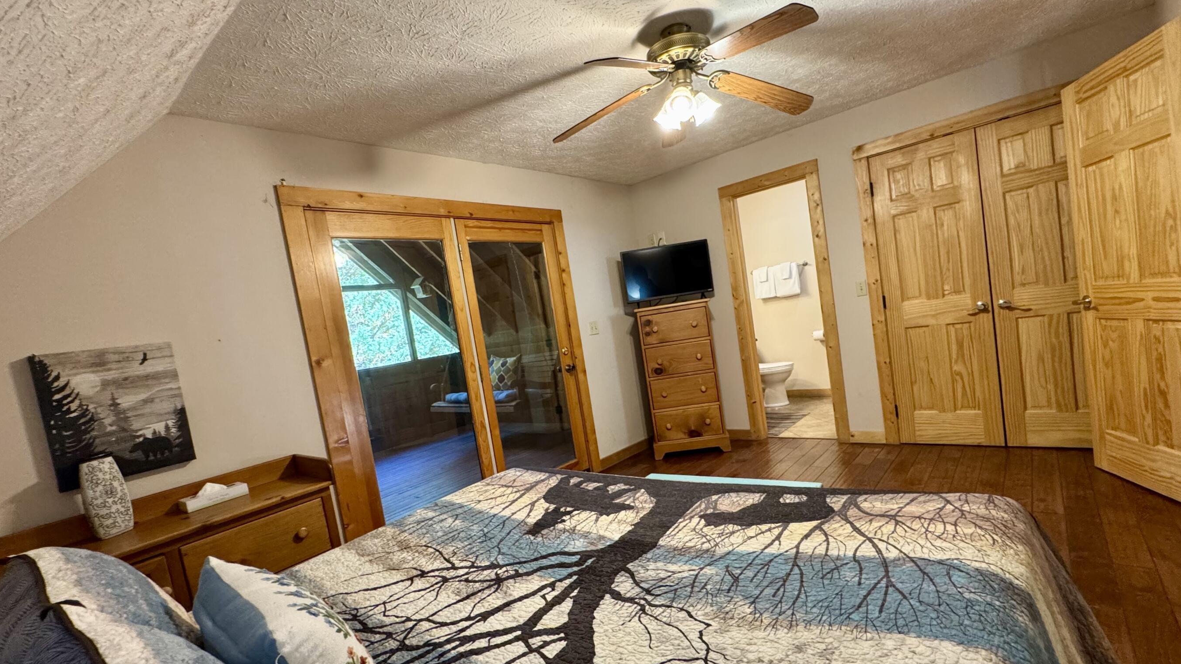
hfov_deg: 95.9
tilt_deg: -3.2
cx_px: 615
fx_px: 532
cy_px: 358
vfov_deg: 63.8
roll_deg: +8.8
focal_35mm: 17
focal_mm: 2.22
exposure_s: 1/60
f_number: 2.2
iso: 500
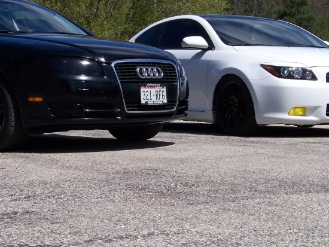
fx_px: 761
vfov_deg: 18.4
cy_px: 94
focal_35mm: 80
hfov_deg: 24.4
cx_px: 133
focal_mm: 6.75
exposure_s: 1/640
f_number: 4
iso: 64
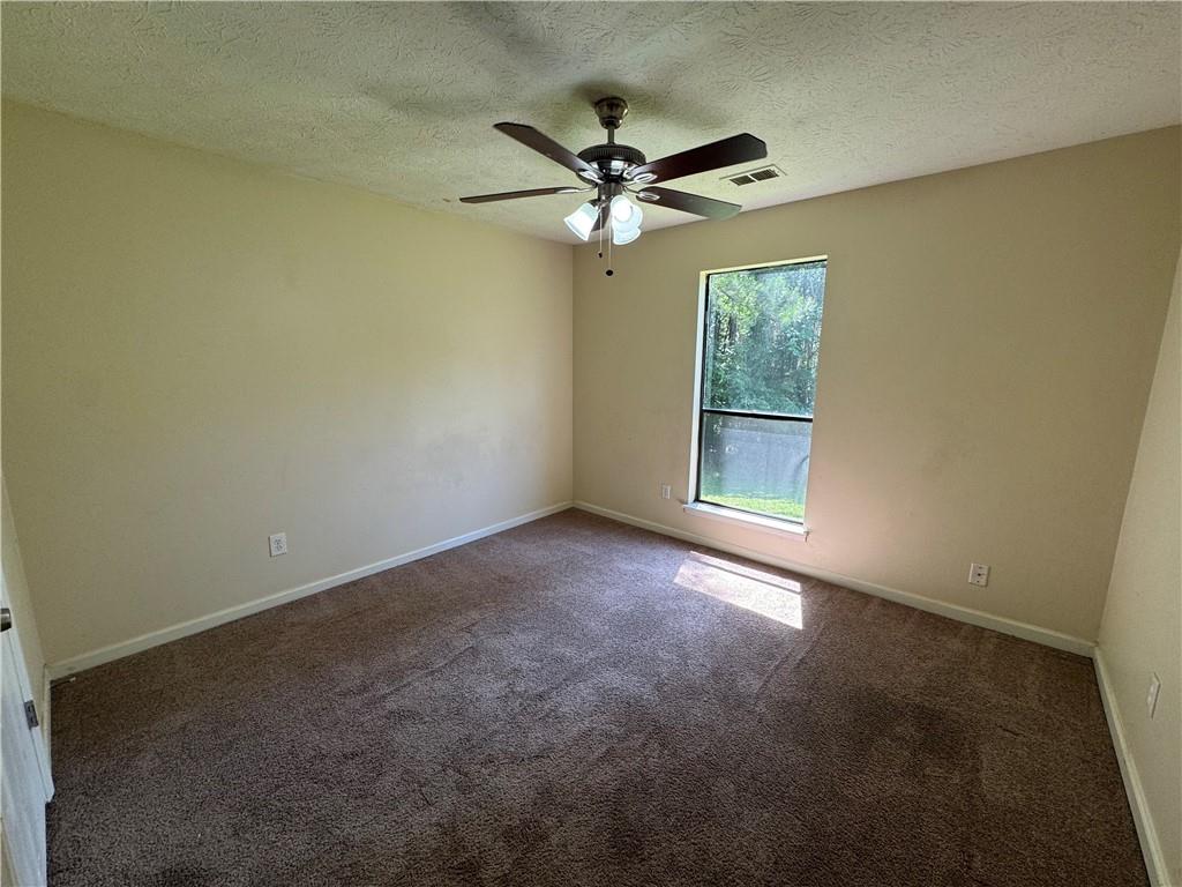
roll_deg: -0.9
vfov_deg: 85.7
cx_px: 591
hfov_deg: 102.1
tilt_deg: -10.3
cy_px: 444
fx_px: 478
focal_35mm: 14
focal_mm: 2.22
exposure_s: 1/120
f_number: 2.2
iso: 80
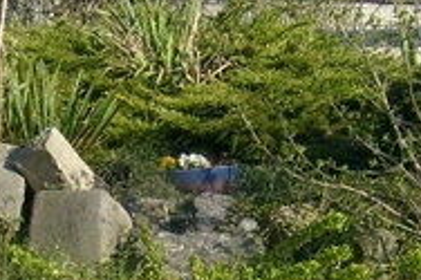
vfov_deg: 8.8
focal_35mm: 155
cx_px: 119
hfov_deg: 13.2
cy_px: 287
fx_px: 1811
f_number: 7.1
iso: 80
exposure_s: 1/180
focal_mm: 5.8
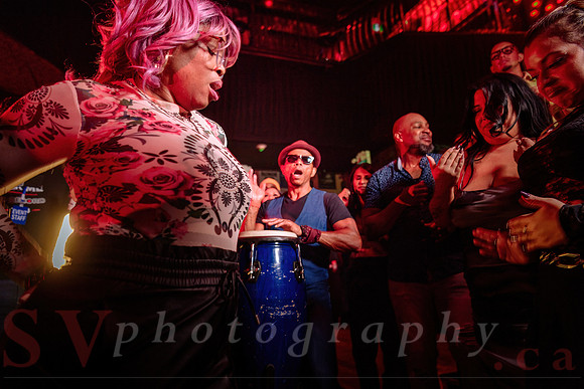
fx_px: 389
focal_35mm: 24
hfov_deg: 73.7
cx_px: 292
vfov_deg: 53.2
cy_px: 194
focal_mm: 24
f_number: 3.2
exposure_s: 1/40
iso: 800
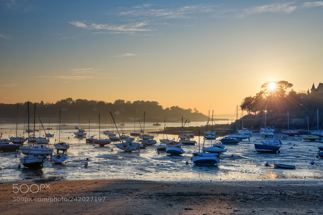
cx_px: 162
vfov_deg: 27.0
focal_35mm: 50
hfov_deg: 39.6
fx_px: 449
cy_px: 108
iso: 100
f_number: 11
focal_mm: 50
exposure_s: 1/200
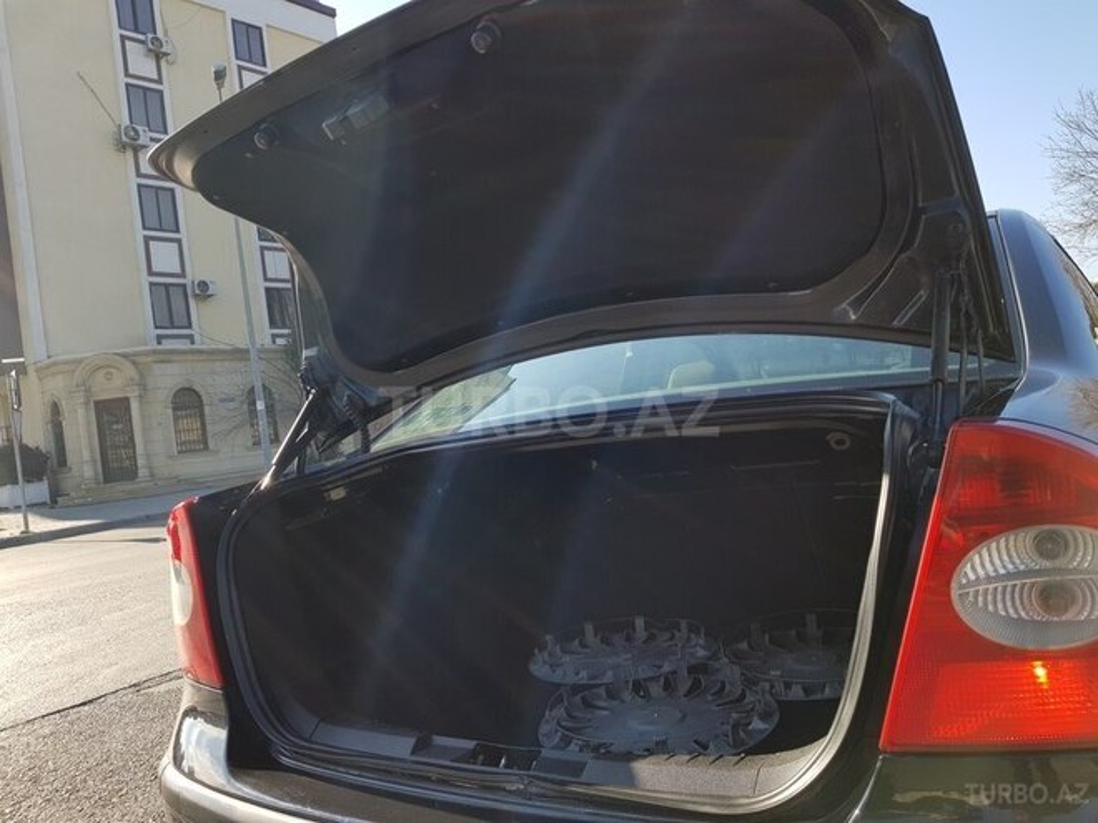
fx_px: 825
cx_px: 549
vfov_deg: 53.1
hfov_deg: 67.3
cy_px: 412
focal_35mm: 26
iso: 40
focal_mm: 4.2
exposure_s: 1/916
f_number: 1.7
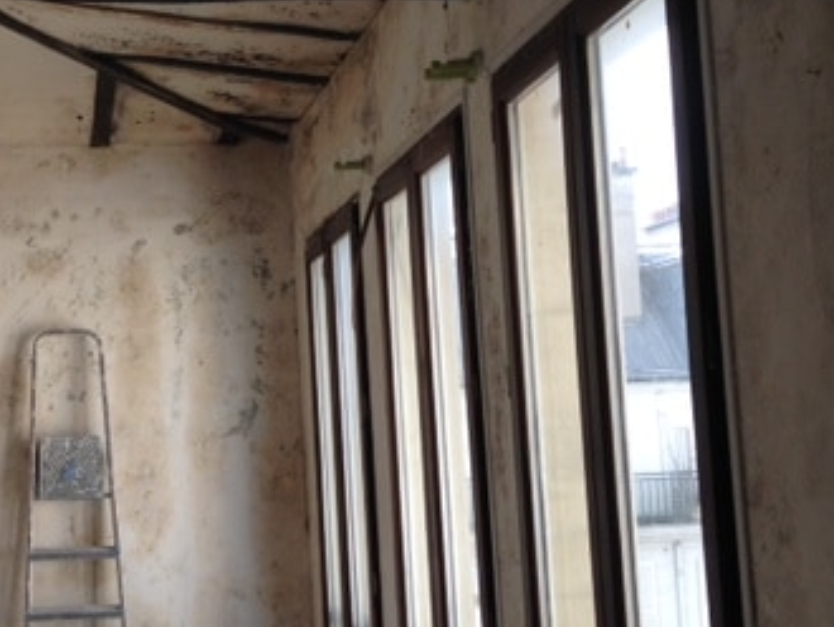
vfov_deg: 22.9
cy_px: 369
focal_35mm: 64
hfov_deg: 29.2
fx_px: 1543
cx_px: 114
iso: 50
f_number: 2.4
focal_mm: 4.12
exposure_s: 1/151
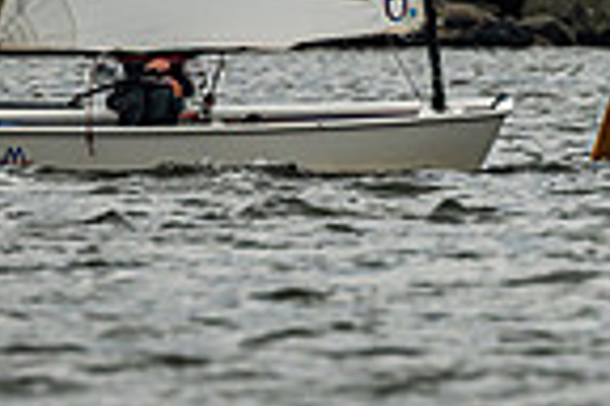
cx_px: 739
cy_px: -370
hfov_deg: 0.9
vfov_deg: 0.6
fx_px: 37072
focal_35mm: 2188
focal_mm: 400
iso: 320
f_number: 5.6
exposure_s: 1/3200
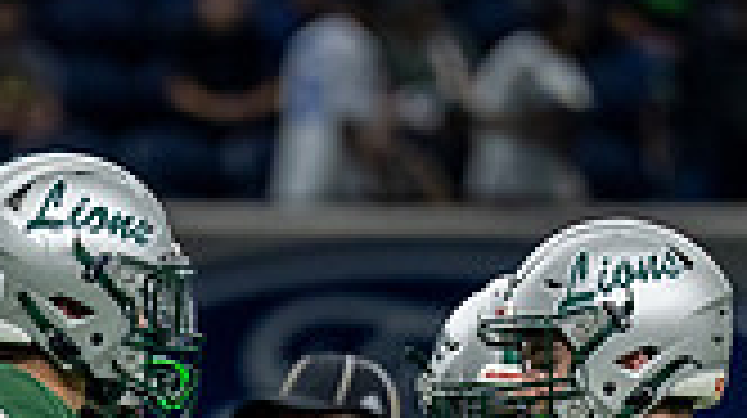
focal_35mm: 1008
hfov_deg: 2.1
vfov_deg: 1.2
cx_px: 29
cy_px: 792
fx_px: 19947
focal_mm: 200
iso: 1600
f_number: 2.8
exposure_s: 1/1000
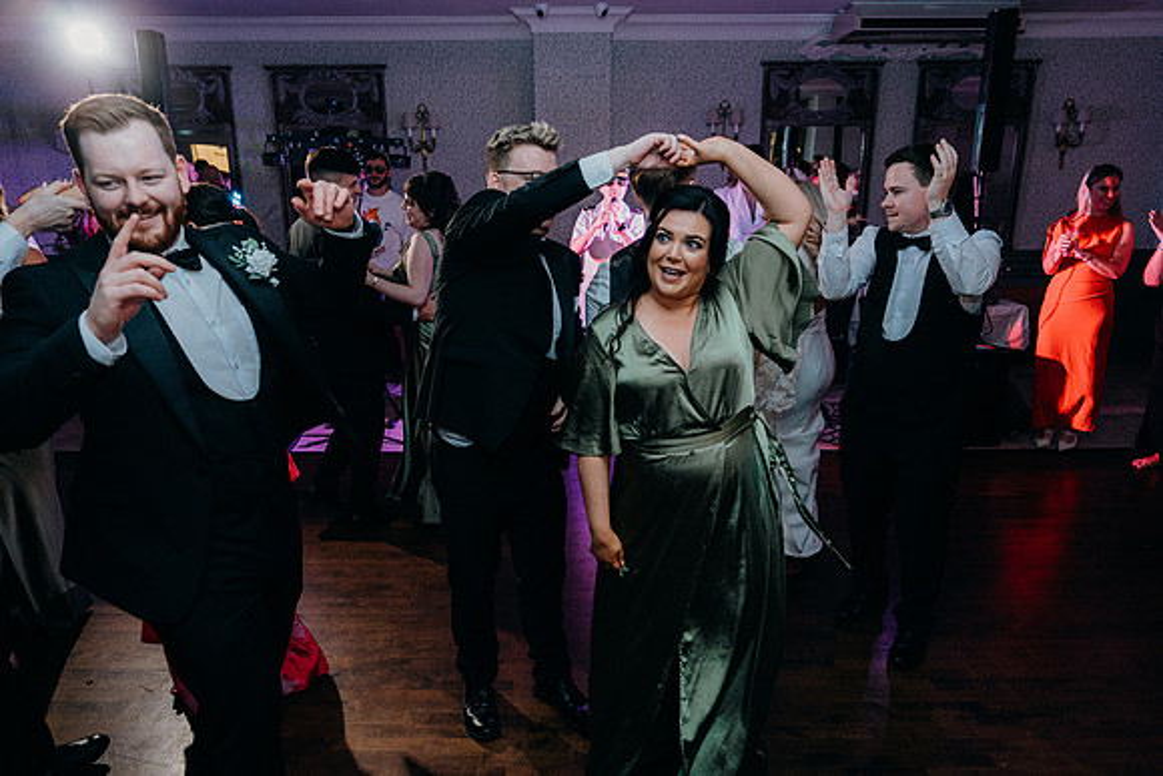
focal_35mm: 24
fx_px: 775
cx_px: 582
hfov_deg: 73.7
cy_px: 388
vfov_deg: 53.2
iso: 2500
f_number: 3.5
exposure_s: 1/160
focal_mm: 24
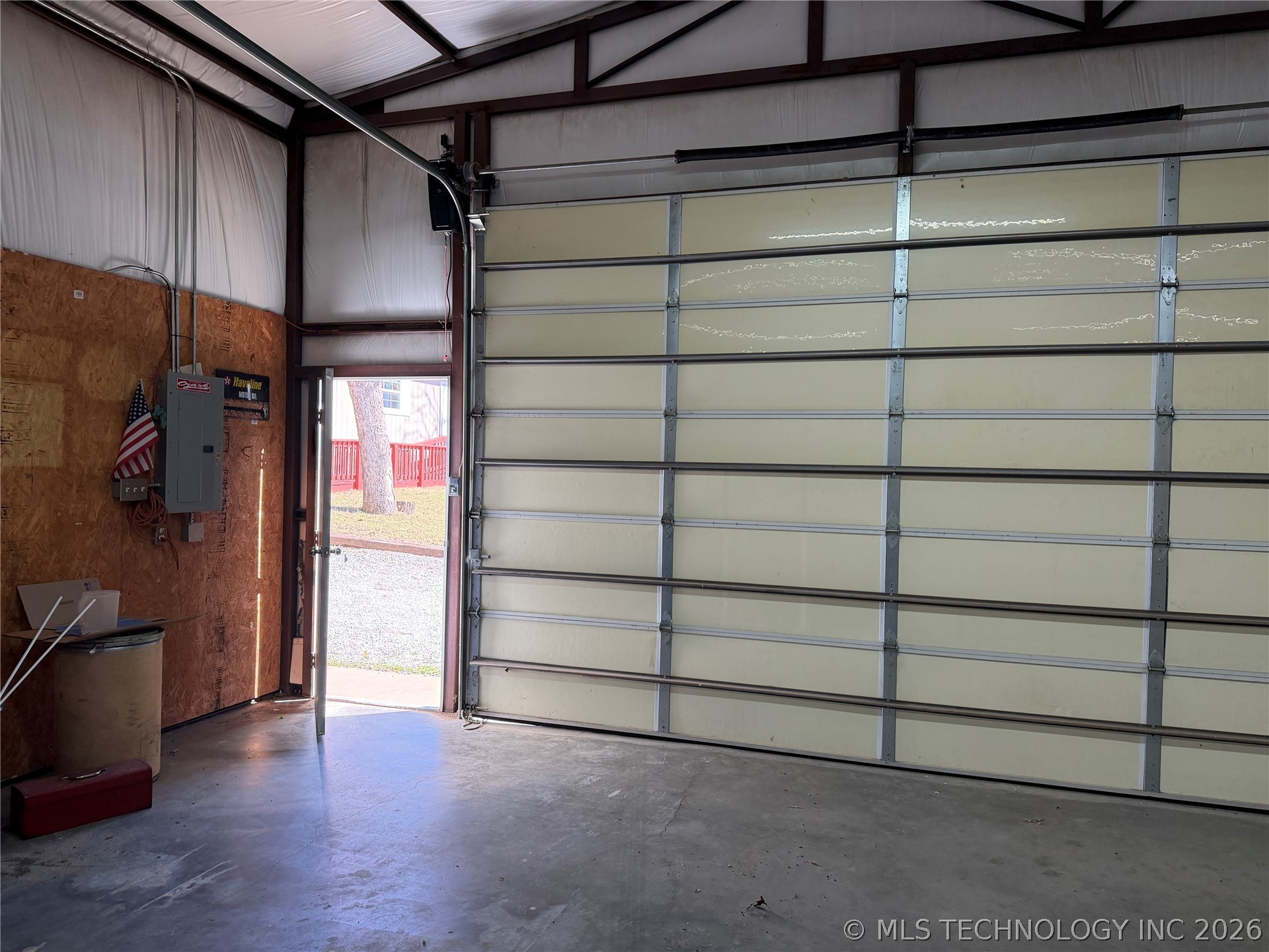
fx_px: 880
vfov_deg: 56.8
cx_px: 634
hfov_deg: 71.6
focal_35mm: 24
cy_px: 476
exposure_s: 1/220
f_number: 1.78
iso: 160
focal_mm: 6.76
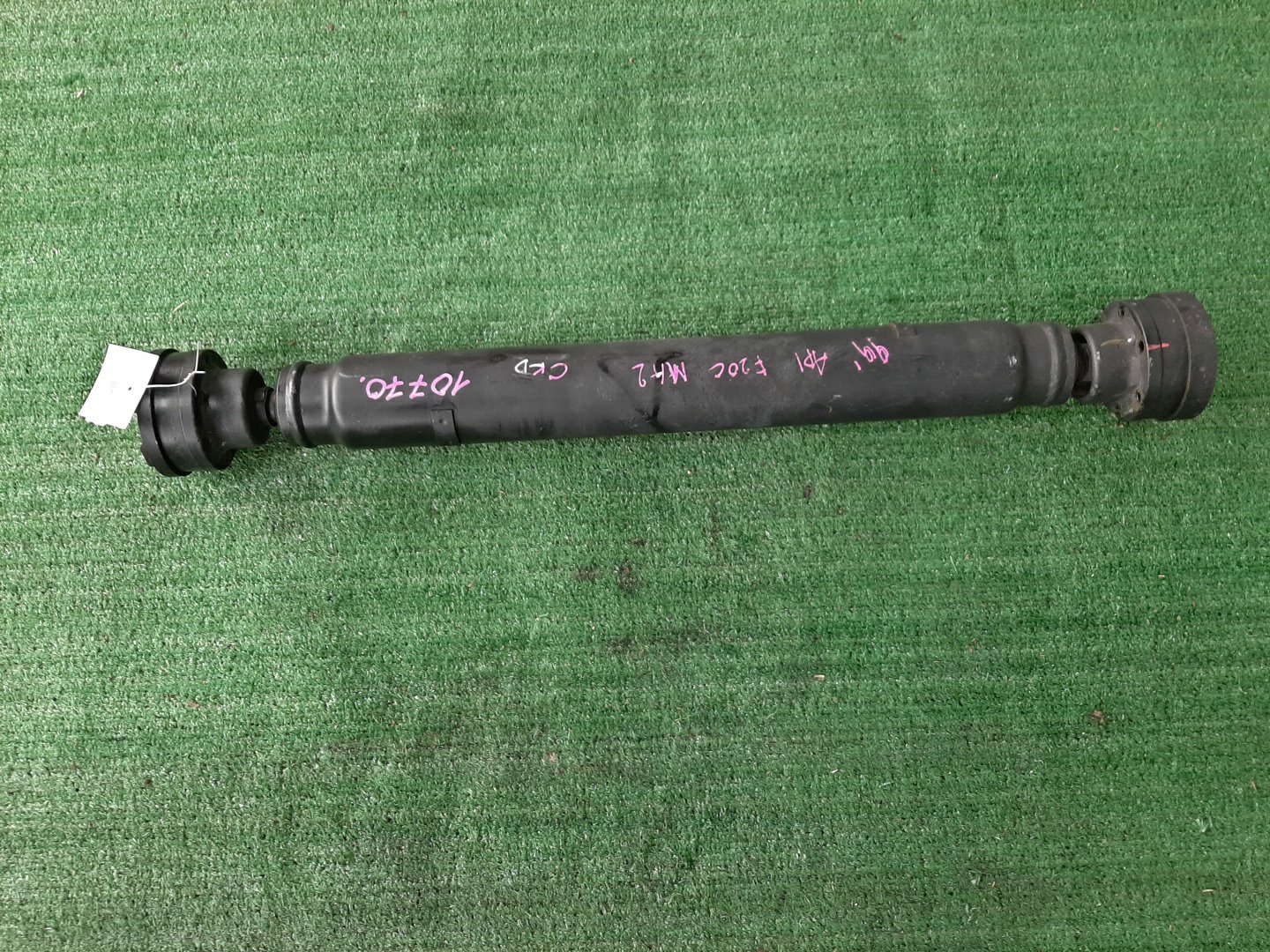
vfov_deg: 53.1
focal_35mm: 26
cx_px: 635
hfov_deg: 67.3
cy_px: 476
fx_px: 954
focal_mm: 3.93
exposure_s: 1/50
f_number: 1.7
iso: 84
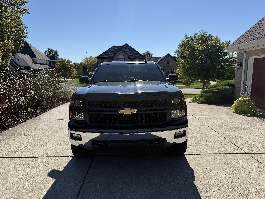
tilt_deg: -8.3
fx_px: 184
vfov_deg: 56.8
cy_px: 100
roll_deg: +0.1
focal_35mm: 24
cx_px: 132
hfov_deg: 71.6
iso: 80
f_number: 1.78
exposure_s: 1/5714
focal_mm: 6.76
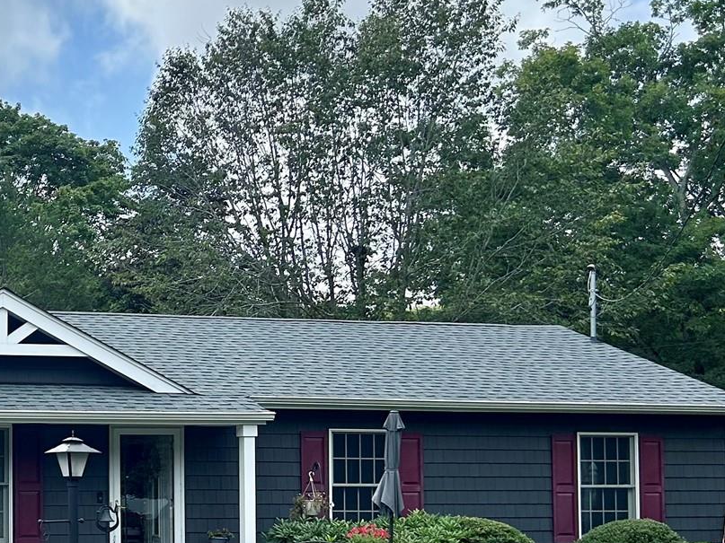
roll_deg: -0.3
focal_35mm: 66
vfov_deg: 22.0
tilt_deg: +1.4
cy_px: 409
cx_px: -79
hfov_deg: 26.9
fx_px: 1382
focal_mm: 5.7
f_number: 1.5
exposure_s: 1/3831
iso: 50
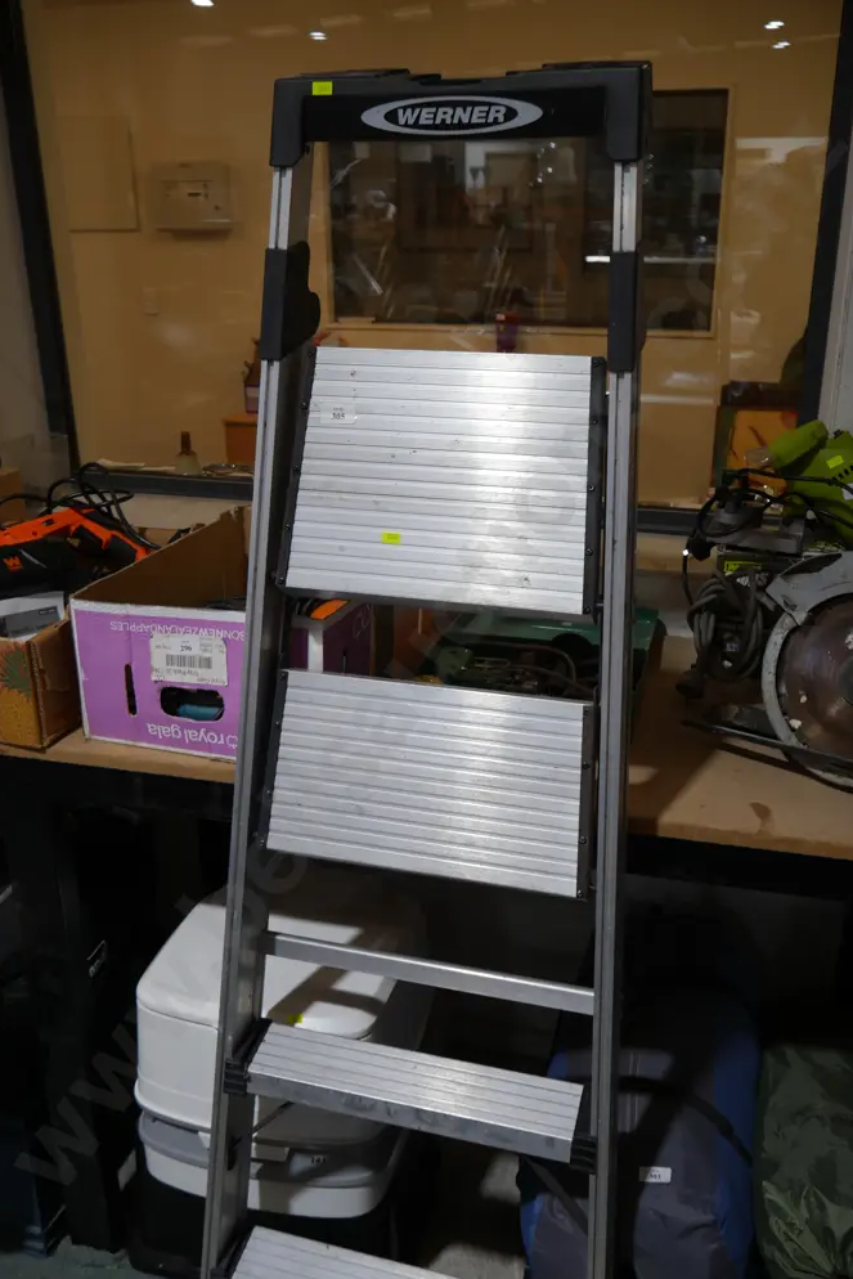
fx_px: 1066
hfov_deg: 43.6
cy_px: 656
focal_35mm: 30
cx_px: 429
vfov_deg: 61.9
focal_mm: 14
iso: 200
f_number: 3.5
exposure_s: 1/100
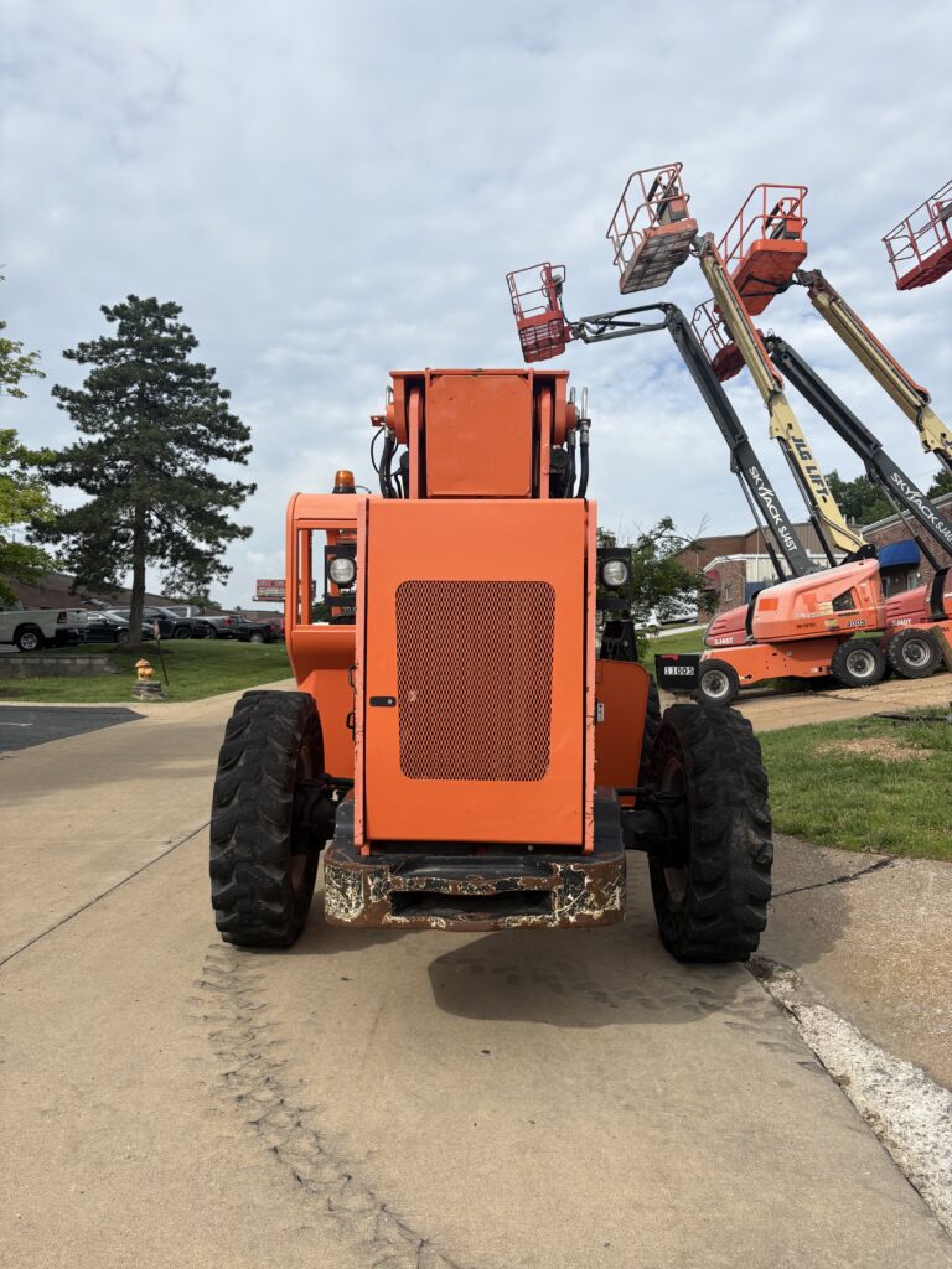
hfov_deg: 53.1
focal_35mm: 26
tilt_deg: +5.1
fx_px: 953
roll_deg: +0.1
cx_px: 476
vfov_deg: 67.3
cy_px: 634
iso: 50
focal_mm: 5.96
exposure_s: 1/3448
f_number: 1.6
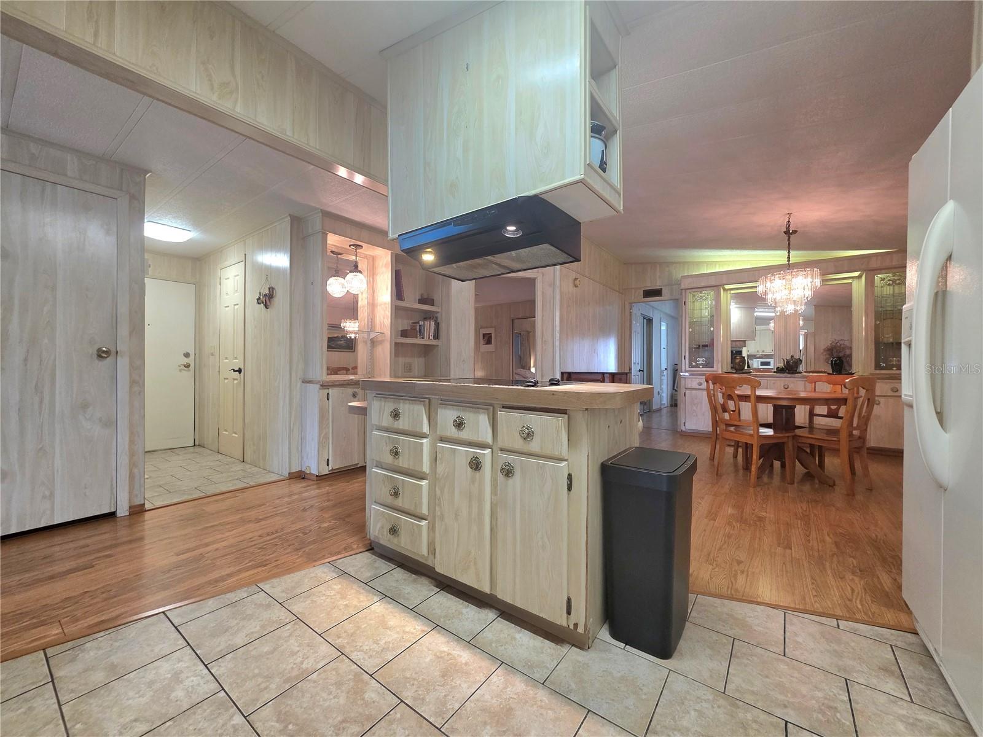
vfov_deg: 89.9
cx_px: 492
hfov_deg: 106.2
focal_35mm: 13
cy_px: 368
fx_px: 369
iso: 200
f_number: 1.9
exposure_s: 1/120
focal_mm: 2.2
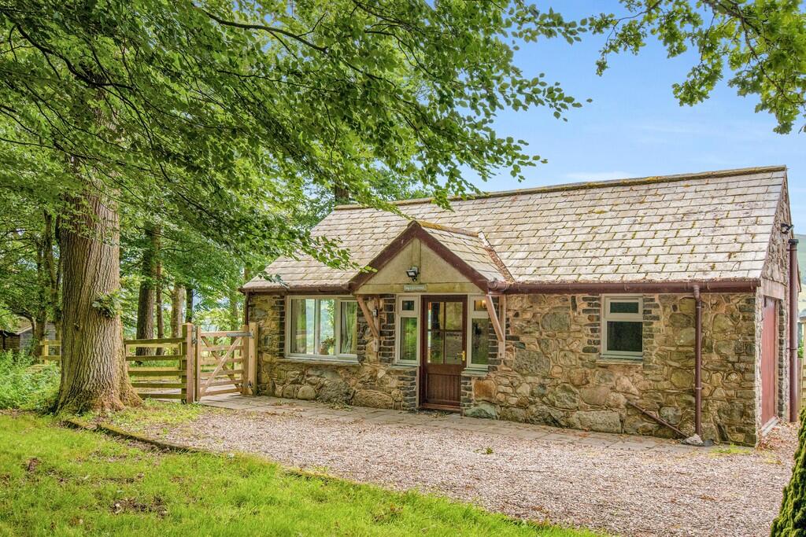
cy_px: 268
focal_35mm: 30
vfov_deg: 43.6
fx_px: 672
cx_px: 403
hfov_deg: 61.9
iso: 200
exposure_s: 1/250
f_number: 7.1
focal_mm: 20
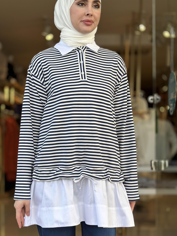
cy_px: 131
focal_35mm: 69
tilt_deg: +0.2
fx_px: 470
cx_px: 75
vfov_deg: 28.1
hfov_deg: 21.3
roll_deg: +0.2
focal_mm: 6.86
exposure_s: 1/797
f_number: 1.78
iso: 80
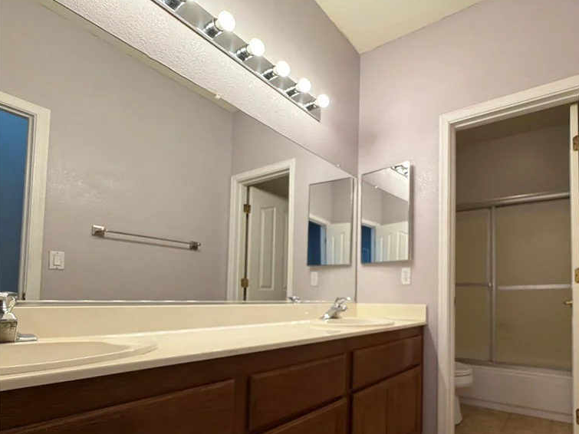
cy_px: 284
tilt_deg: +2.2
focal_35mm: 19
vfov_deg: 67.0
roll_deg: -0.5
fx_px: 318
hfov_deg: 81.6
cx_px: 390
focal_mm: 2.22
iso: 160
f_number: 2.2
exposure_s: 1/120
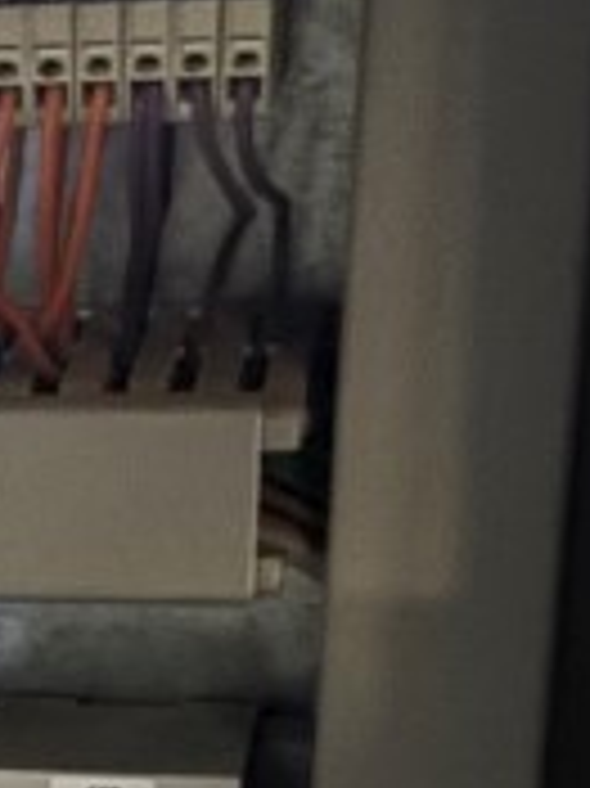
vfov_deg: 12.5
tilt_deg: -20.8
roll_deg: +5.0
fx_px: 3458
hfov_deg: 8.1
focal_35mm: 152
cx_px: -1257
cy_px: 1103
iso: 640
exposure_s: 1/9
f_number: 1.6
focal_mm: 5.96
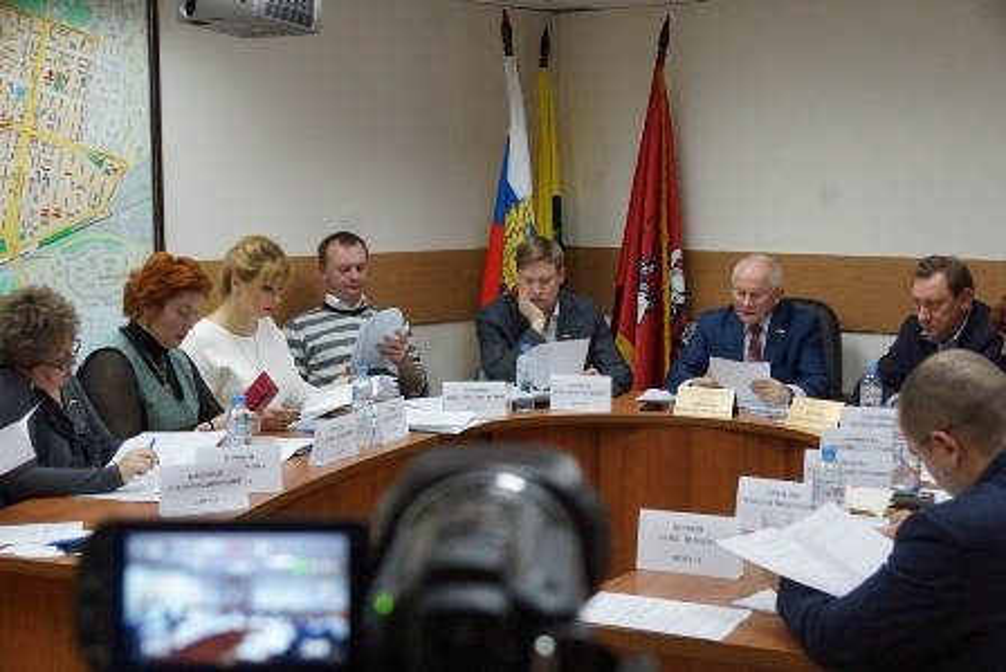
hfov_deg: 37.8
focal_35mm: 52
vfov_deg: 25.8
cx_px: 503
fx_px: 1467
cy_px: 336
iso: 2000
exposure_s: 1/125
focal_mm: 35
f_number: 6.3
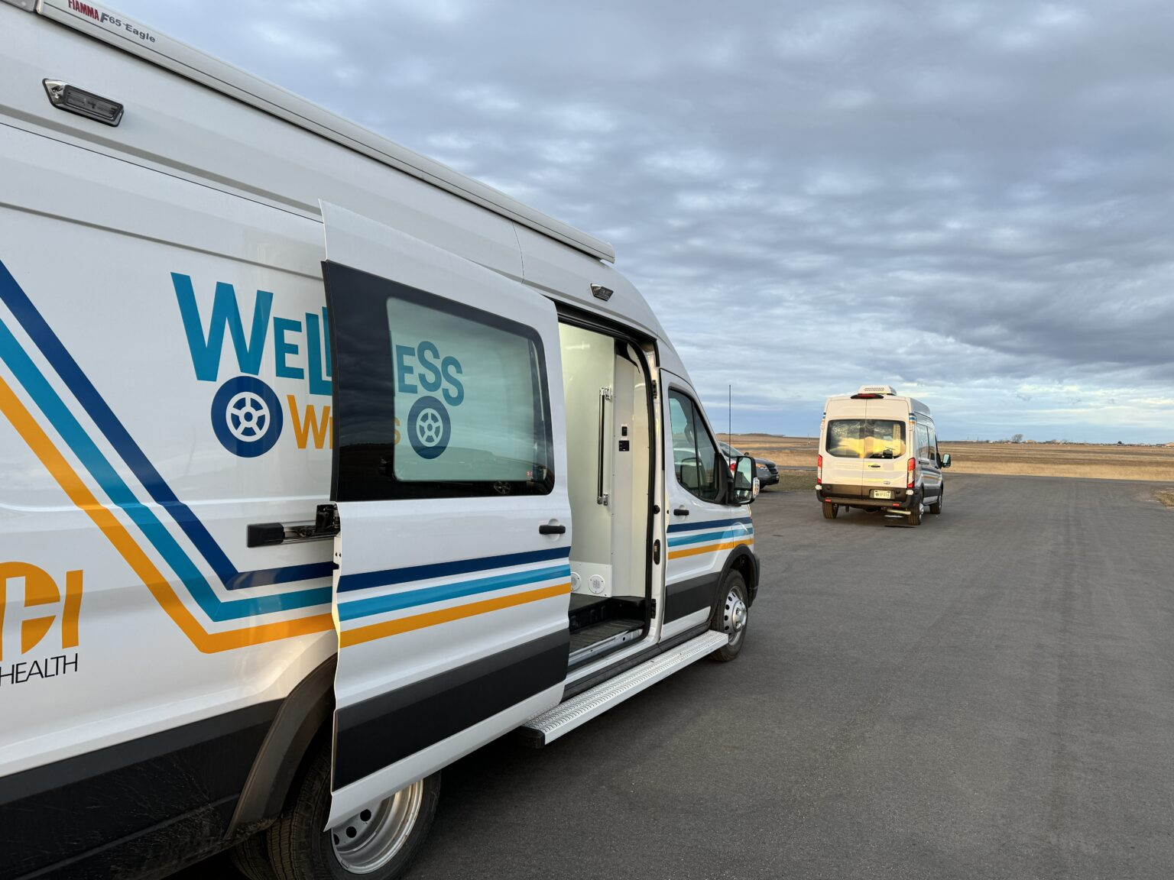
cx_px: 587
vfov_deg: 56.8
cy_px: 440
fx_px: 814
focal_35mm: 24
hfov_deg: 71.6
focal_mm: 6.86
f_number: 1.78
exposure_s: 1/121
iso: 80
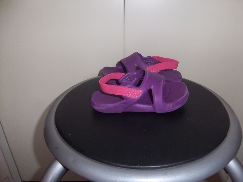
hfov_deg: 63.4
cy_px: 91
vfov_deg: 49.7
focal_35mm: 28
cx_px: 122
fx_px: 197
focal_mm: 5.1
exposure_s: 1/64
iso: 64
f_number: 3.5
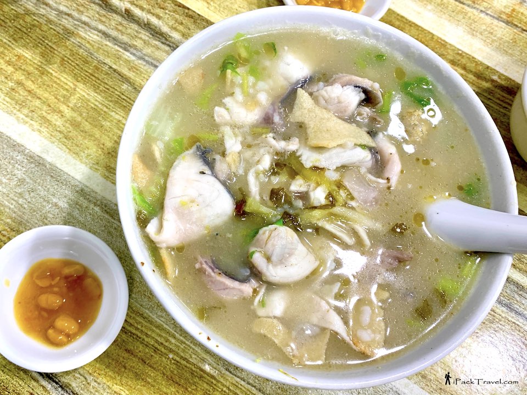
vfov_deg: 53.1
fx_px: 396
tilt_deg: -69.4
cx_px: 264
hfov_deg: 67.3
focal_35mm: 26
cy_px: 198
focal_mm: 4.25
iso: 50
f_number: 1.8
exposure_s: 1/50
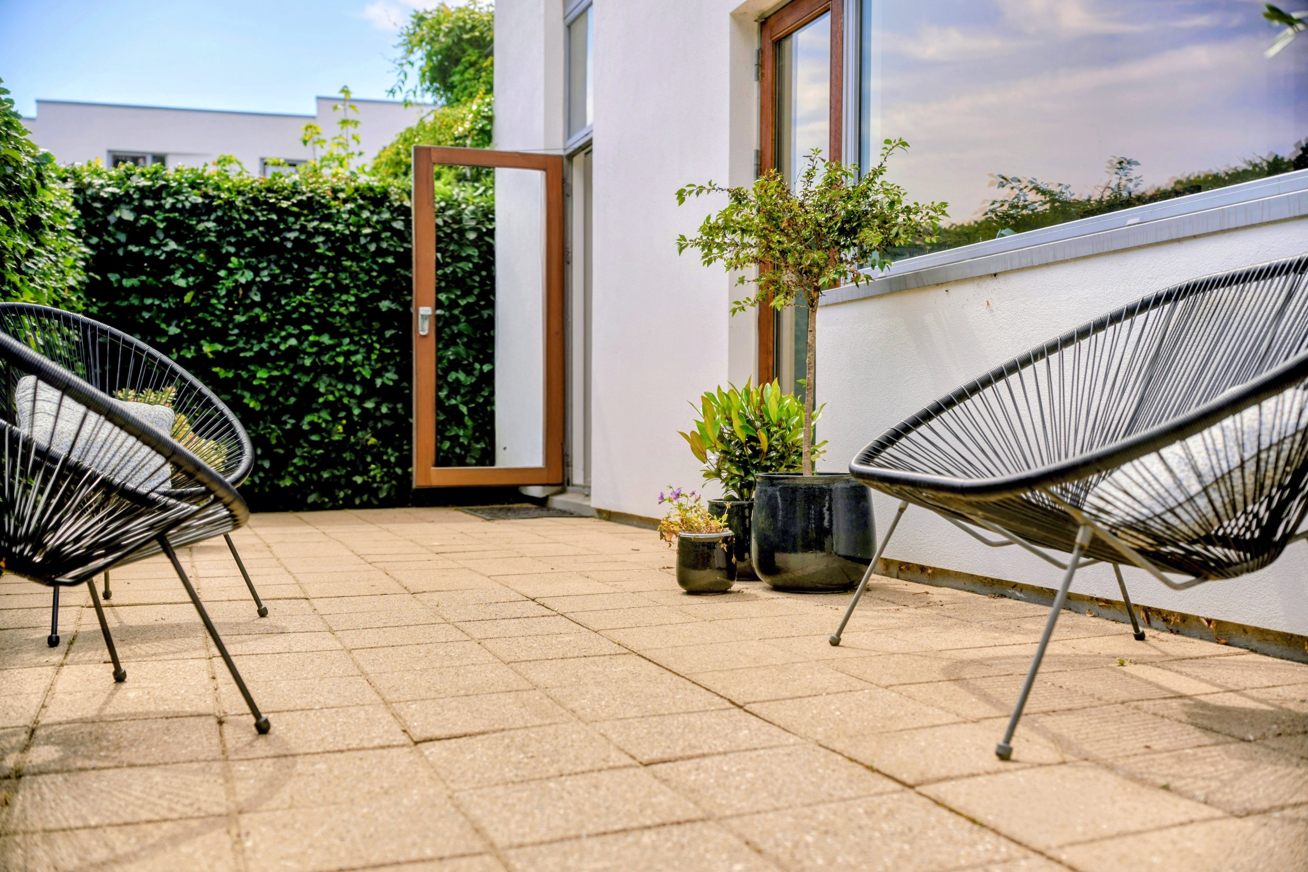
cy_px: 436
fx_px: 1272
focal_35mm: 35
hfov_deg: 54.4
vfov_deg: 37.9
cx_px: 654
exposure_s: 1/400
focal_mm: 35
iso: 100
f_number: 2.8
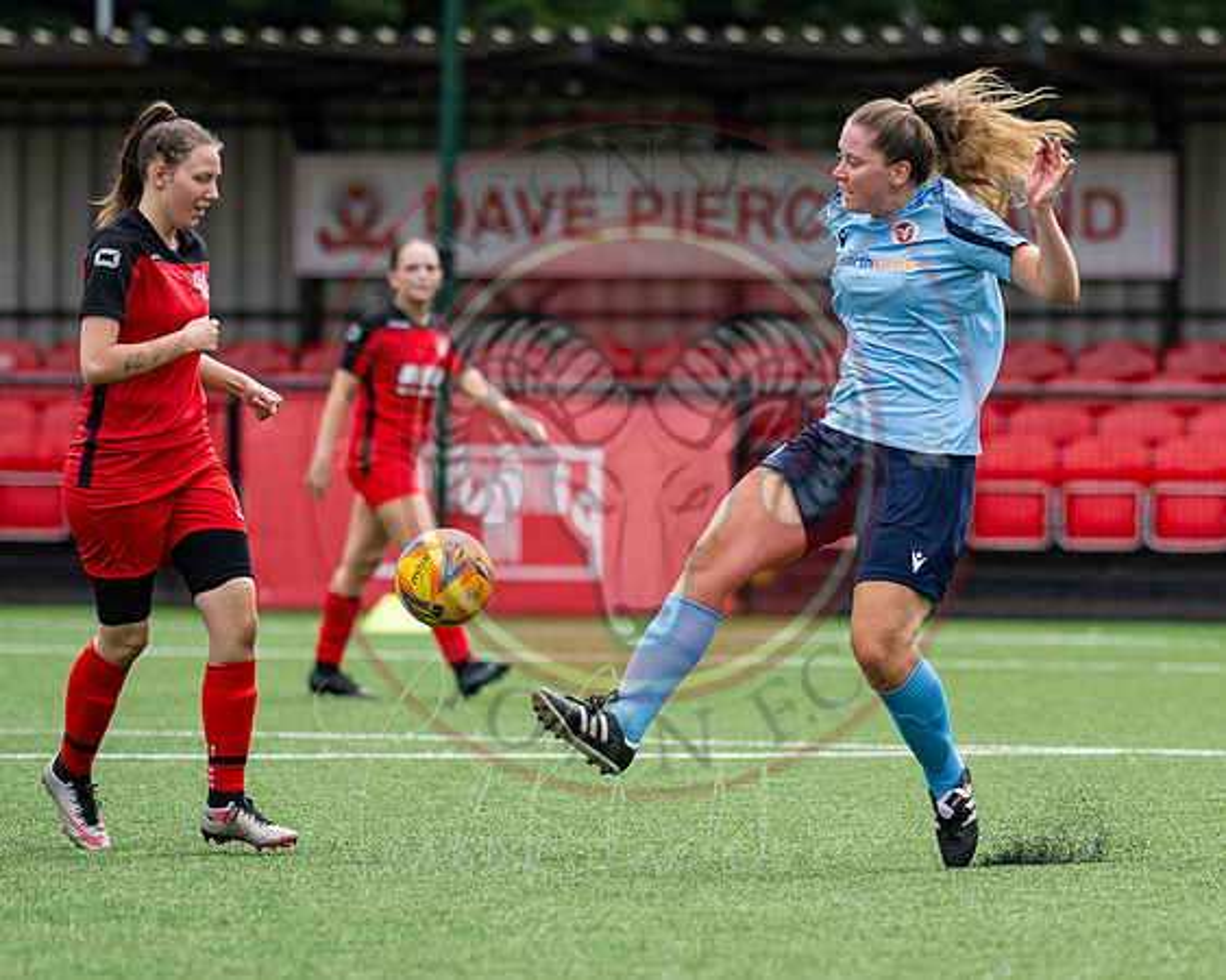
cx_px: 1044
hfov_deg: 5.9
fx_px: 11921
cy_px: 625
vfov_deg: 4.7
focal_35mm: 329
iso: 200
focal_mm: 135
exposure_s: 1/5000
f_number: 2
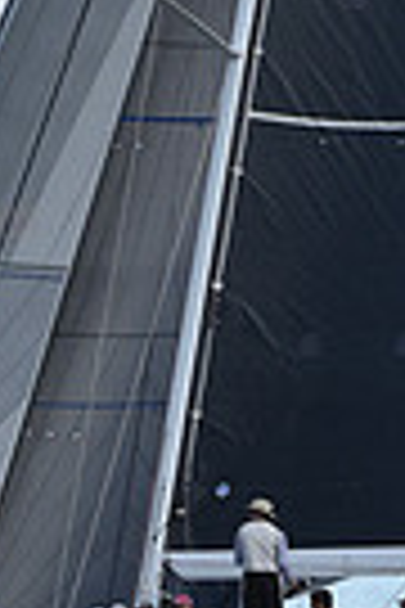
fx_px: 5079
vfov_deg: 6.8
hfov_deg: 4.6
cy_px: -14
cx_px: 272
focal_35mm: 301
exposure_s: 1/1000
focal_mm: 70
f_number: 9
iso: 250
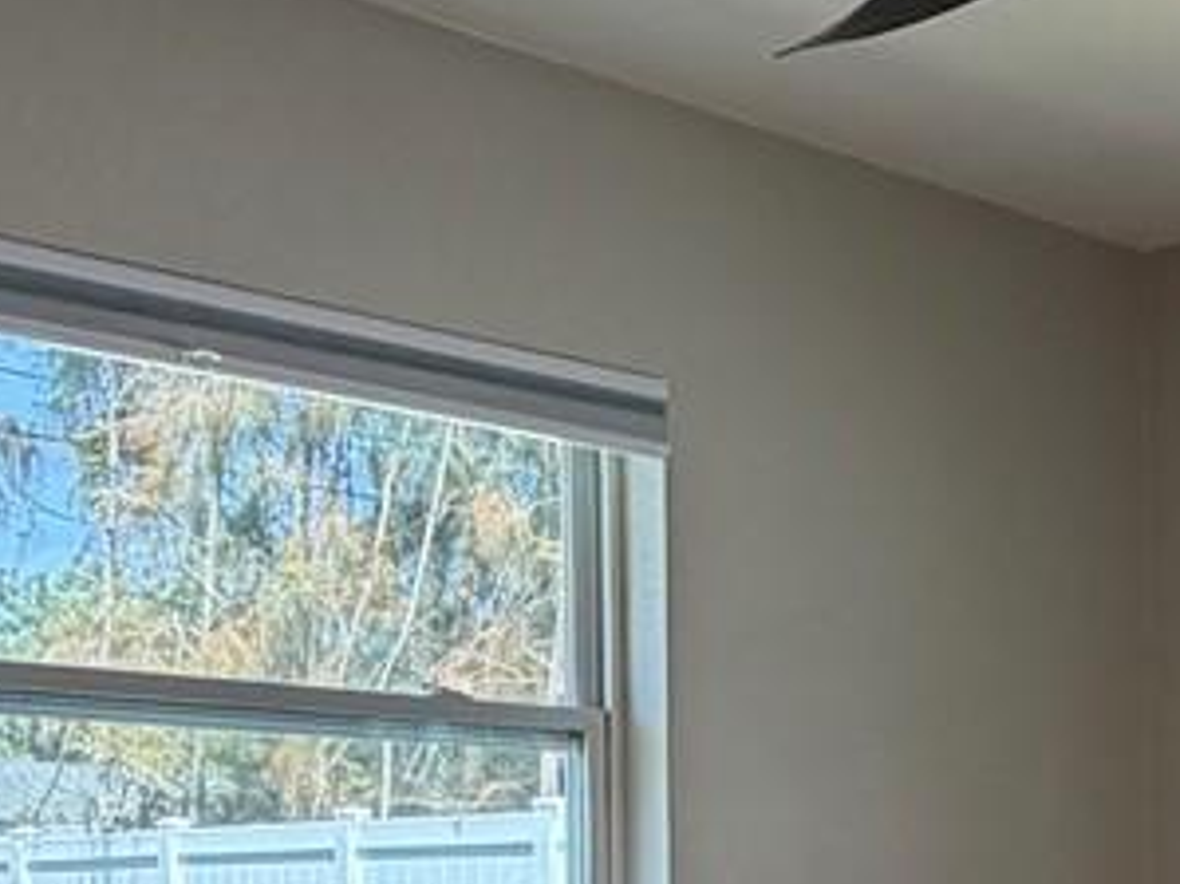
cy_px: 1073
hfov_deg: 24.3
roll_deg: -0.1
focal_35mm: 75
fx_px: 2556
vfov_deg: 18.5
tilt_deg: -4.5
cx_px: 1294
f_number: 2.2
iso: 100
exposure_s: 1/120
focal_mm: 2.22
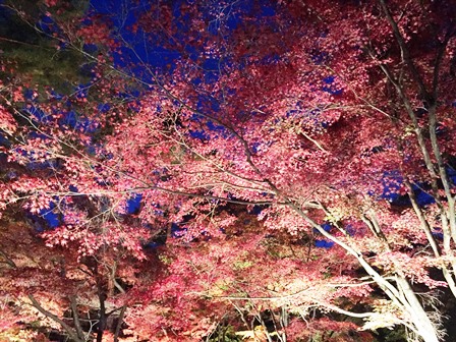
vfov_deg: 48.2
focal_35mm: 29
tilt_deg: +29.5
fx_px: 382
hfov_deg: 61.7
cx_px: 228
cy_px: 171
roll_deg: +1.6
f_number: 2.2
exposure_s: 1/15
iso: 500
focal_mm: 4.15
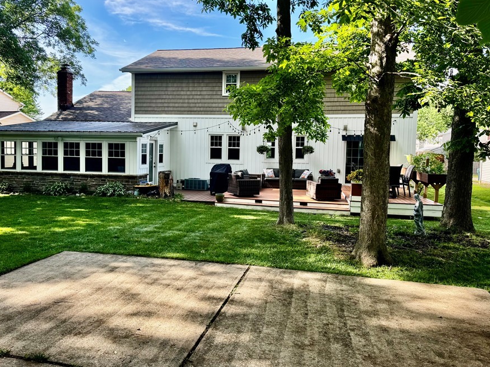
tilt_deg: -2.4
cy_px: 171
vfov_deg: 49.7
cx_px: 219
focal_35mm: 28
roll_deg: -1.7
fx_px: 396
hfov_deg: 63.3
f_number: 1.78
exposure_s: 1/558
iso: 80
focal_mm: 6.76
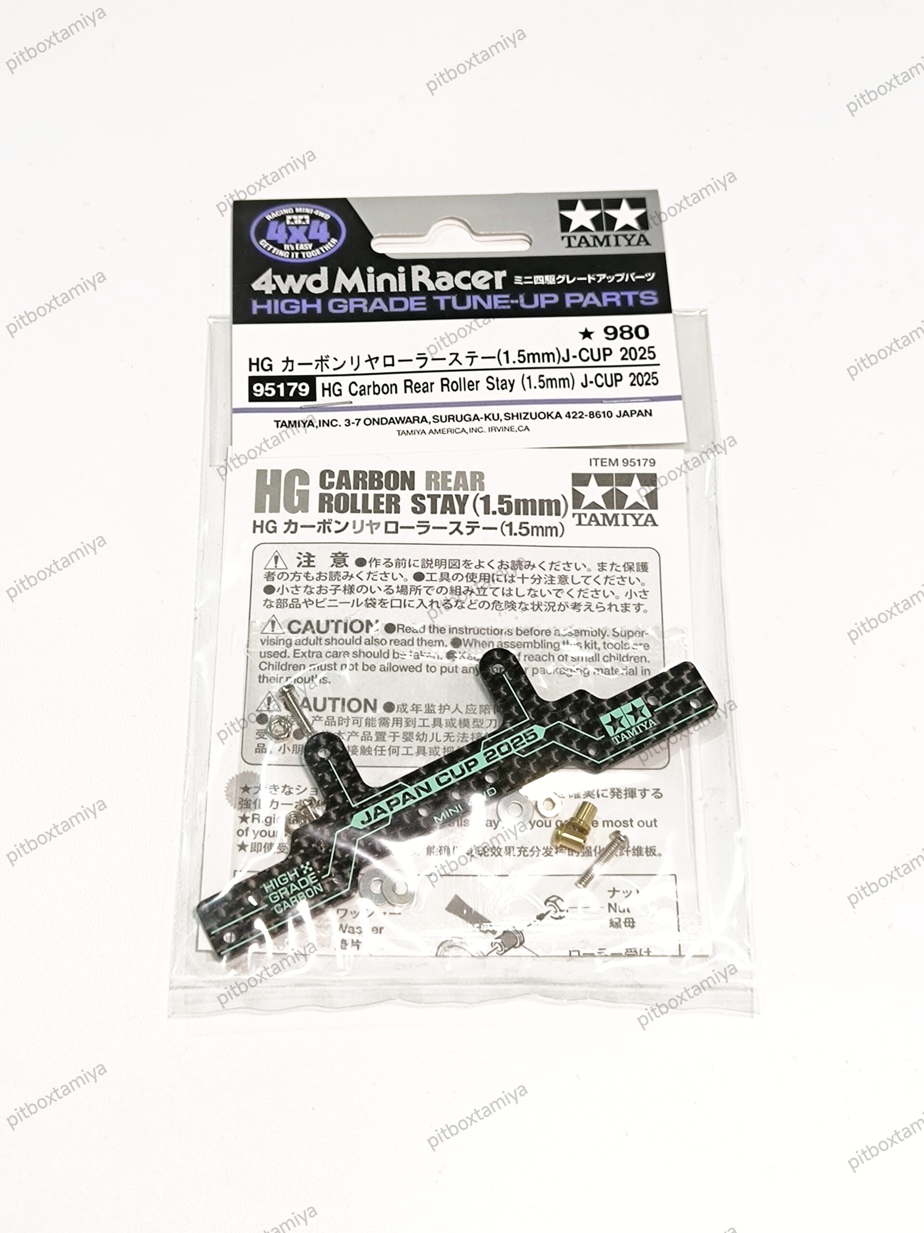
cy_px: 616
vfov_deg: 33.8
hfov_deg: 25.7
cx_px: 462
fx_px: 2029
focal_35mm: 57
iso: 320
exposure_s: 1/101
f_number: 1.9
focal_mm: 6.92
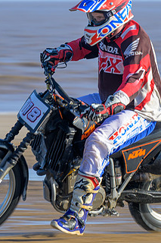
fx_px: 3364
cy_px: 115
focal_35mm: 501
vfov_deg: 4.1
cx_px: 125
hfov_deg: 2.7
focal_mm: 150
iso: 80
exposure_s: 1/160
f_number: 8
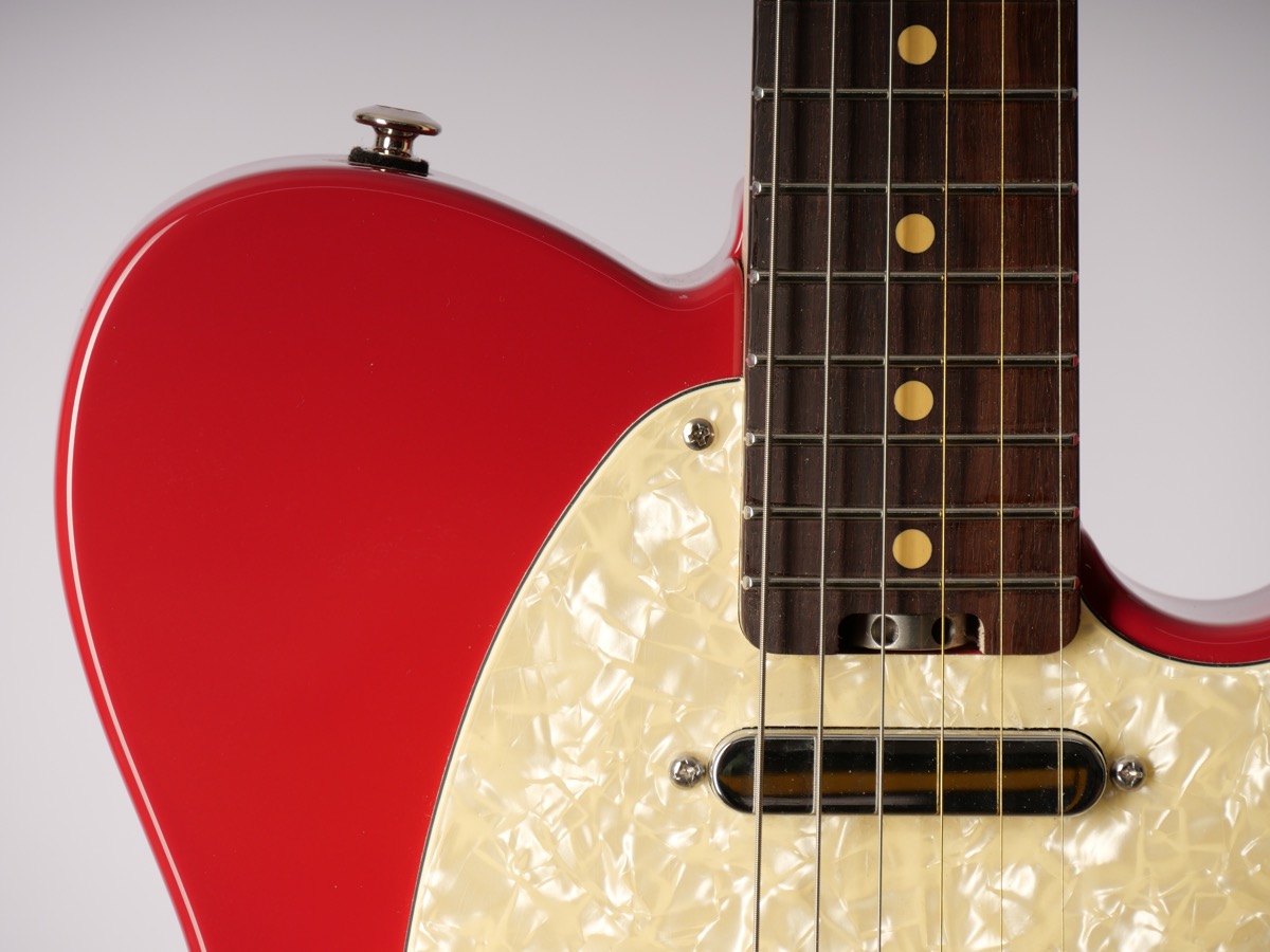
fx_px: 10273
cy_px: 476
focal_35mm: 280
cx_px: 635
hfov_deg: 7.1
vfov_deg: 5.3
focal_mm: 140
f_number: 7.1
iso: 200
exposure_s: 1/200
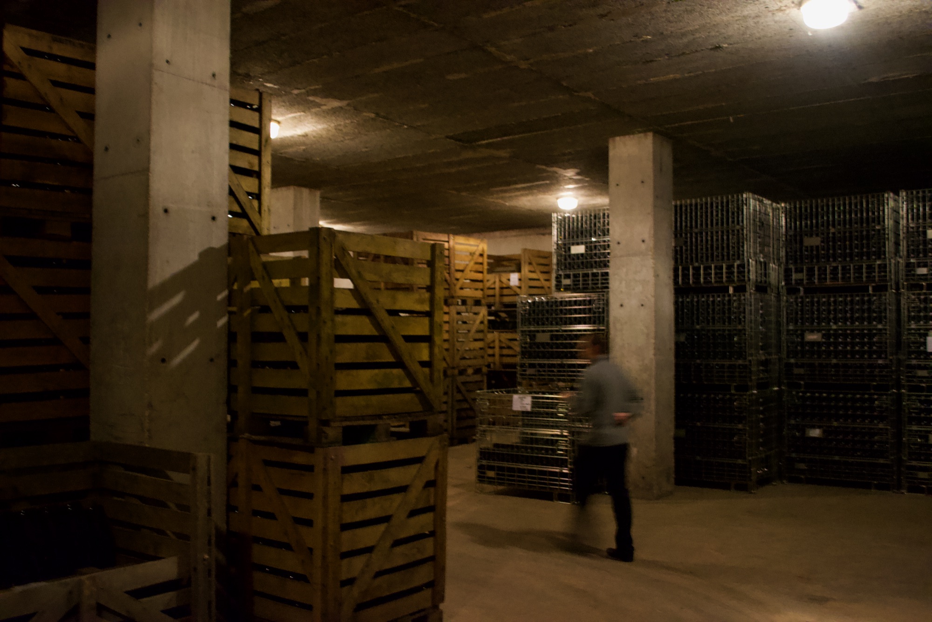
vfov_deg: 40.0
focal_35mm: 33
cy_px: 311
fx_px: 854
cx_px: 466
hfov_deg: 57.2
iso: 3200
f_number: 4
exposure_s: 1/10
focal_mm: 22
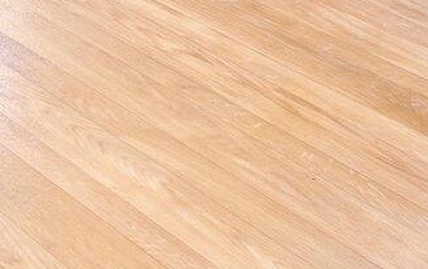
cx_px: -377
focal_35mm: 102
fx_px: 1191
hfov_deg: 16.5
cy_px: -477
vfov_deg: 10.2
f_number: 9
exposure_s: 6
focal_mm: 16
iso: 64
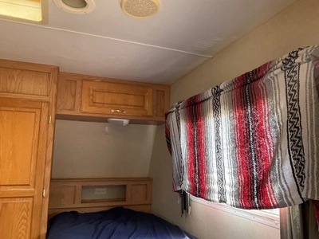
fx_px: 267
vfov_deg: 48.2
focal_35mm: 29
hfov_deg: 61.7
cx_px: 160
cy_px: 120
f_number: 1.8
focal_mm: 3
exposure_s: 1/60
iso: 100
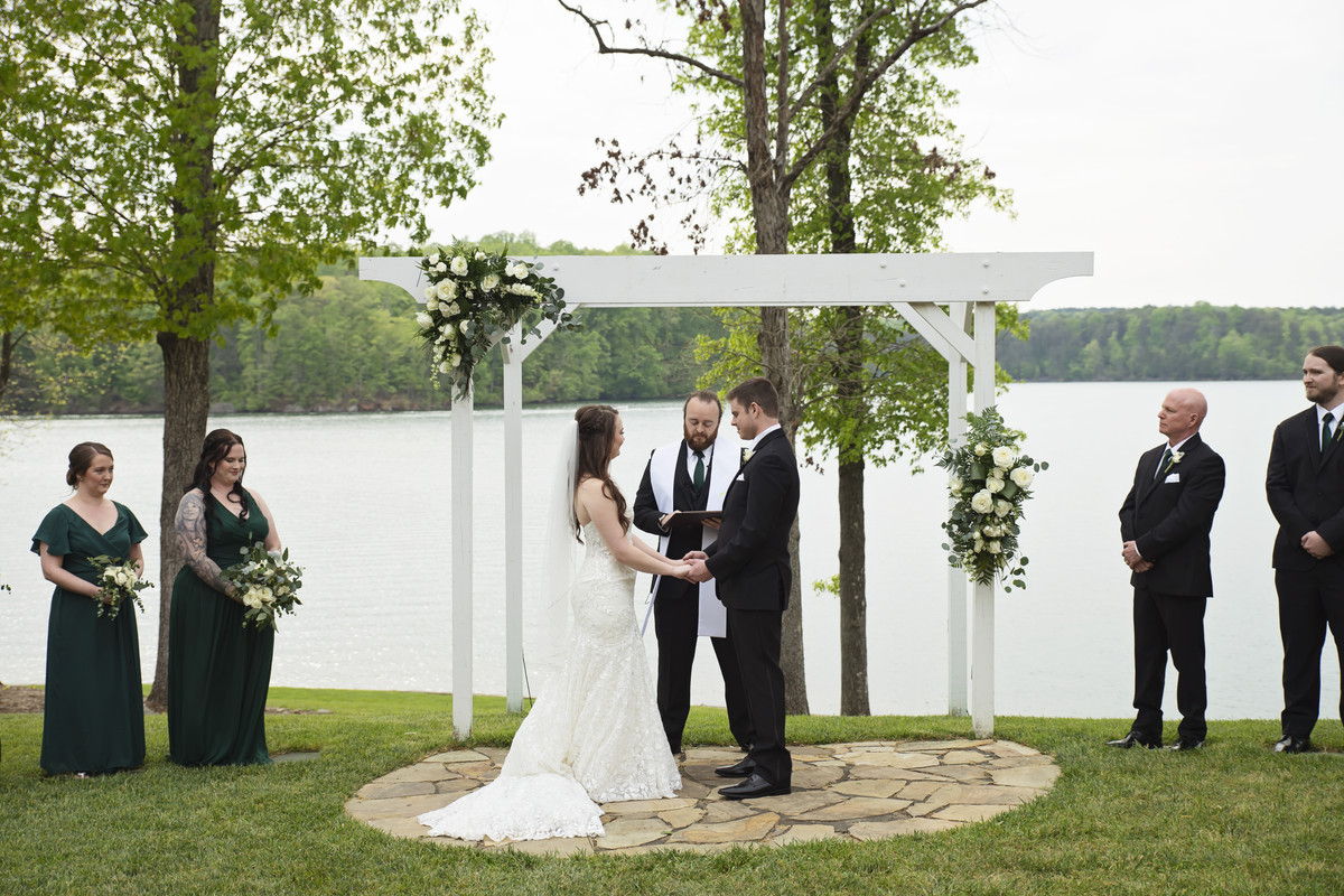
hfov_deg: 43.6
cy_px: 448
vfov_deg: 29.9
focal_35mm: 45
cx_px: 672
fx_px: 1680
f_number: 4
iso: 100
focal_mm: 45
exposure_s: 1/640
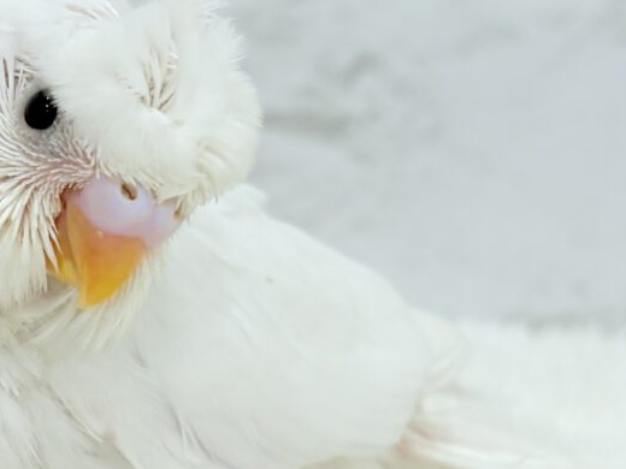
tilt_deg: -10.8
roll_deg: -2.4
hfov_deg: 16.3
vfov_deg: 12.3
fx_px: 2170
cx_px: 152
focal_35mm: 120
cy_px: 295
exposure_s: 1/100
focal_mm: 5.96
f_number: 1.6
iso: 50
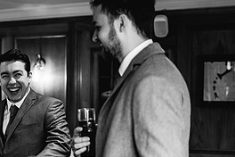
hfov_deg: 25.3
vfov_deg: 17.7
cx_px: 10
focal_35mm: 77
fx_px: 503
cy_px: 108
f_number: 1.6
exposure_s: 1/250
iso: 640
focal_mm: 35
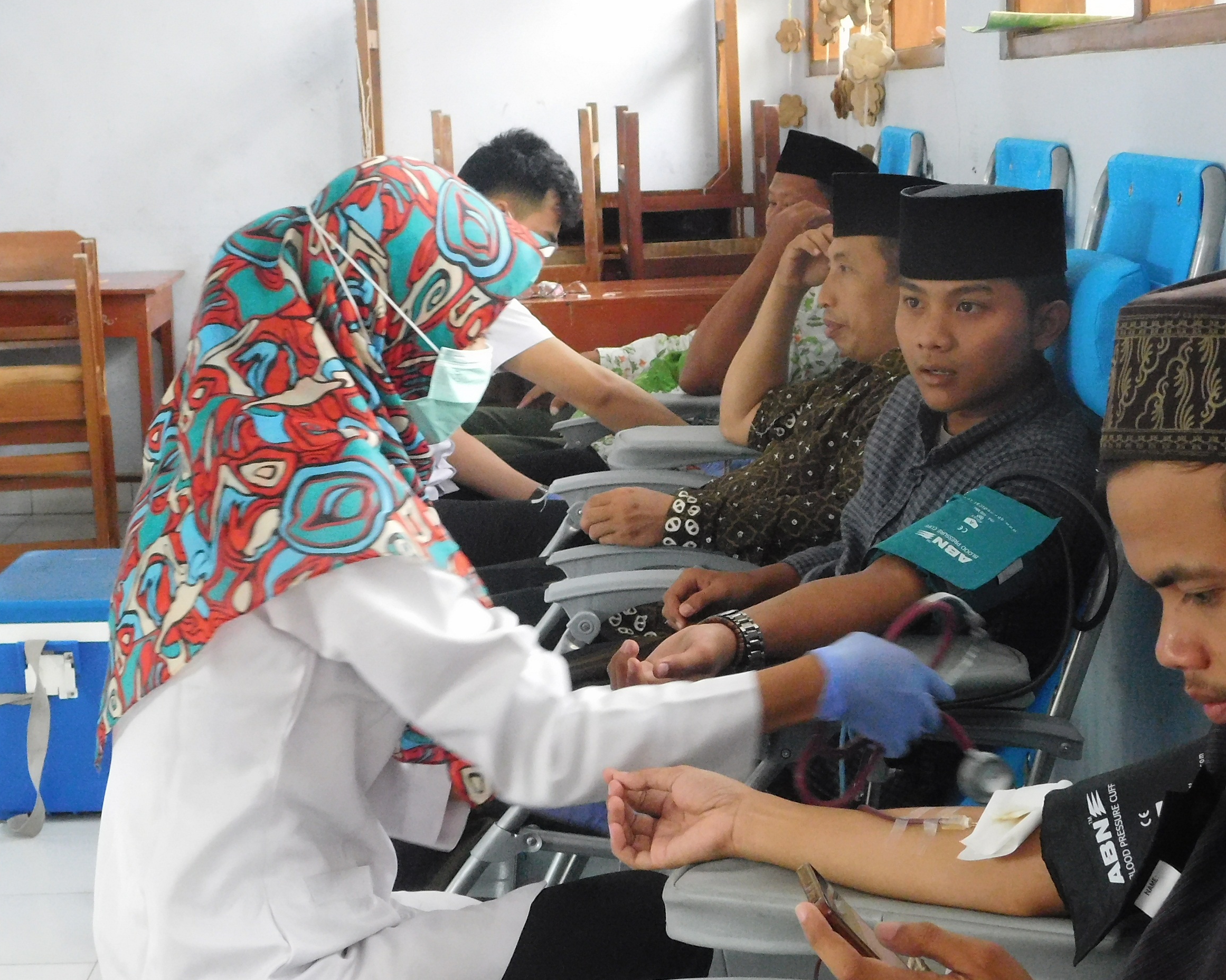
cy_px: 489
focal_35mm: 62
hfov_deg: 30.5
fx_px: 2250
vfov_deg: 24.6
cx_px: 568
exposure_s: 1/100
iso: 1600
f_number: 4
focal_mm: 10.4
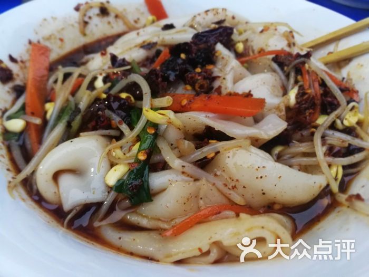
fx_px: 288
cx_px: 184
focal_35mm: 27
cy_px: 138
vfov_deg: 51.4
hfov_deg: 65.3
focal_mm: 3.95
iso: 320
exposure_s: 1/33.3
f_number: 4
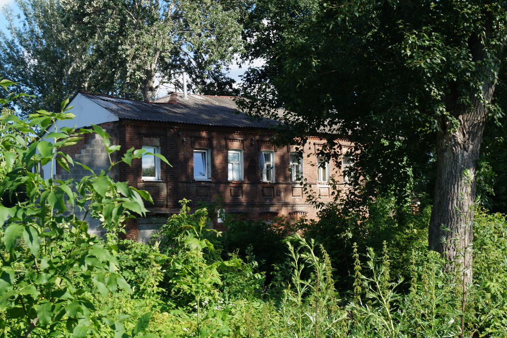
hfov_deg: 37.9
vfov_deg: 25.7
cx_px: 254
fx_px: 739
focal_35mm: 52
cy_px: 169
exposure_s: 1/100
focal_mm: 35
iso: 100
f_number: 9
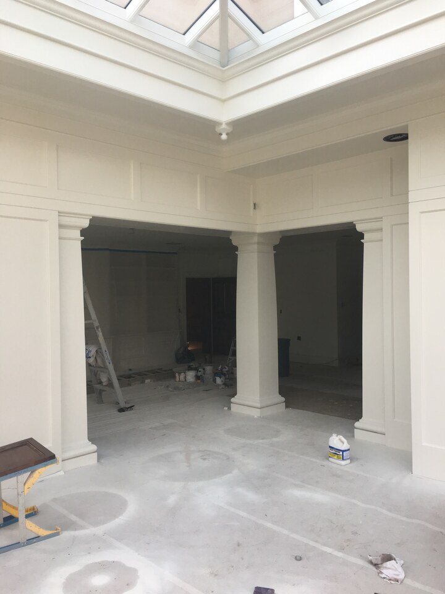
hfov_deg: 48.2
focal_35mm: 29
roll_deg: +2.0
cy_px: 297
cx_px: 222
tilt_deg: -1.5
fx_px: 497
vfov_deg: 61.7
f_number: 2.2
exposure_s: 1/120
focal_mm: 4.15
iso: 40
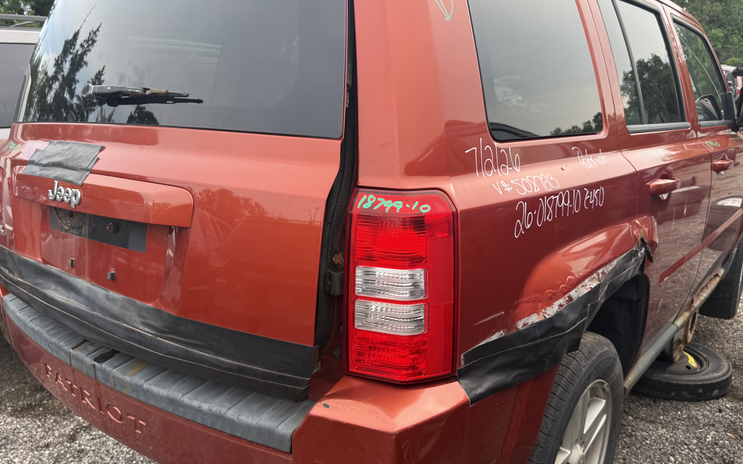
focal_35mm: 29
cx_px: 348
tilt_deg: -14.1
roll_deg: +2.2
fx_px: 587
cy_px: 251
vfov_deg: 43.1
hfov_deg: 64.6
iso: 80
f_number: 1.78
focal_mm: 6.76
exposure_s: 1/702
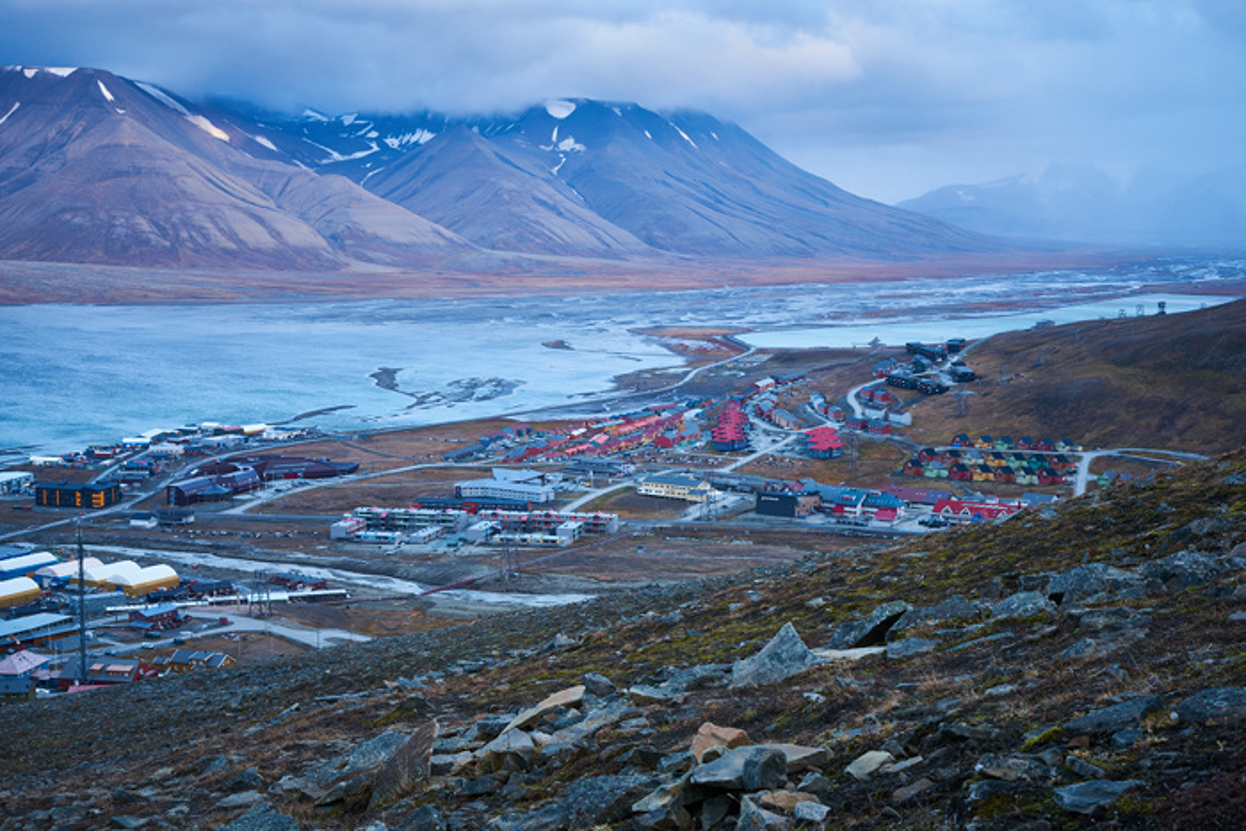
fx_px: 1731
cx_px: 623
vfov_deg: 27.0
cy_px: 416
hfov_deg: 39.6
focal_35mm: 50
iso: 400
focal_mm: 50
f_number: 11
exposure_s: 1/30
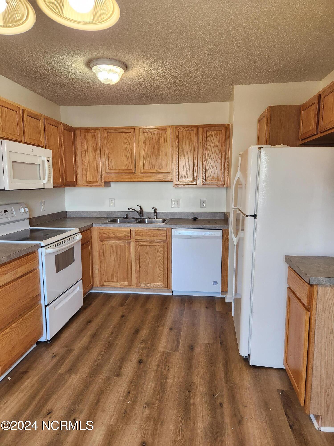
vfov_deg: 73.9
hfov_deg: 58.9
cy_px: 223
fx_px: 296
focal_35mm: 23
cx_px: 167
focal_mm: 5.4
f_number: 1.8
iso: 250
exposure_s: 1/120
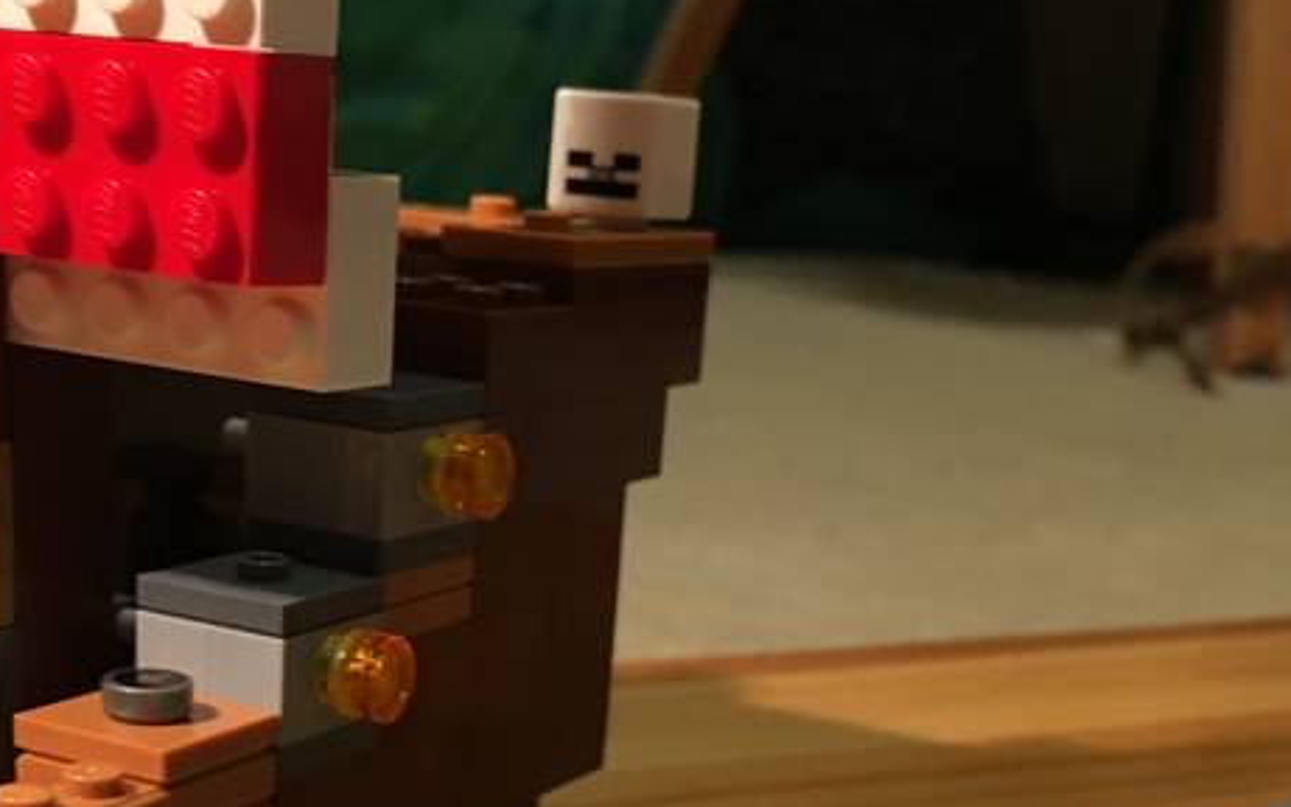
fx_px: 2111
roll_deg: -4.8
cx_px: 512
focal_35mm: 60
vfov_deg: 20.4
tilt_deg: -21.3
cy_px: 932
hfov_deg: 33.9
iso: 160
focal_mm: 4.15
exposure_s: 1/33
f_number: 2.2
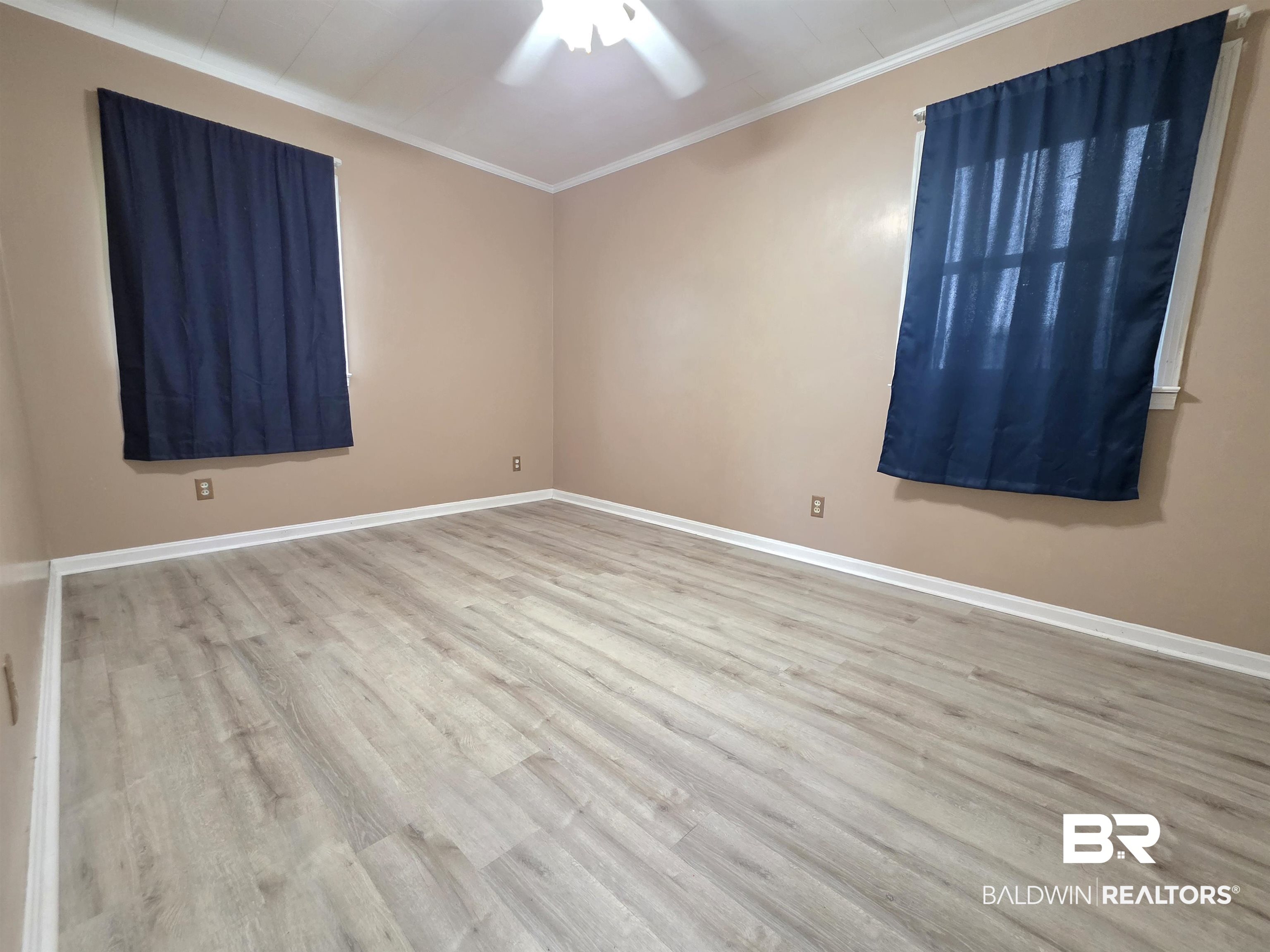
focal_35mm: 13
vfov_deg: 89.9
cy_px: 476
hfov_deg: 106.2
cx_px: 635
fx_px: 477
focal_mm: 2.2
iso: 400
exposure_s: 1/60.2
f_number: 1.9
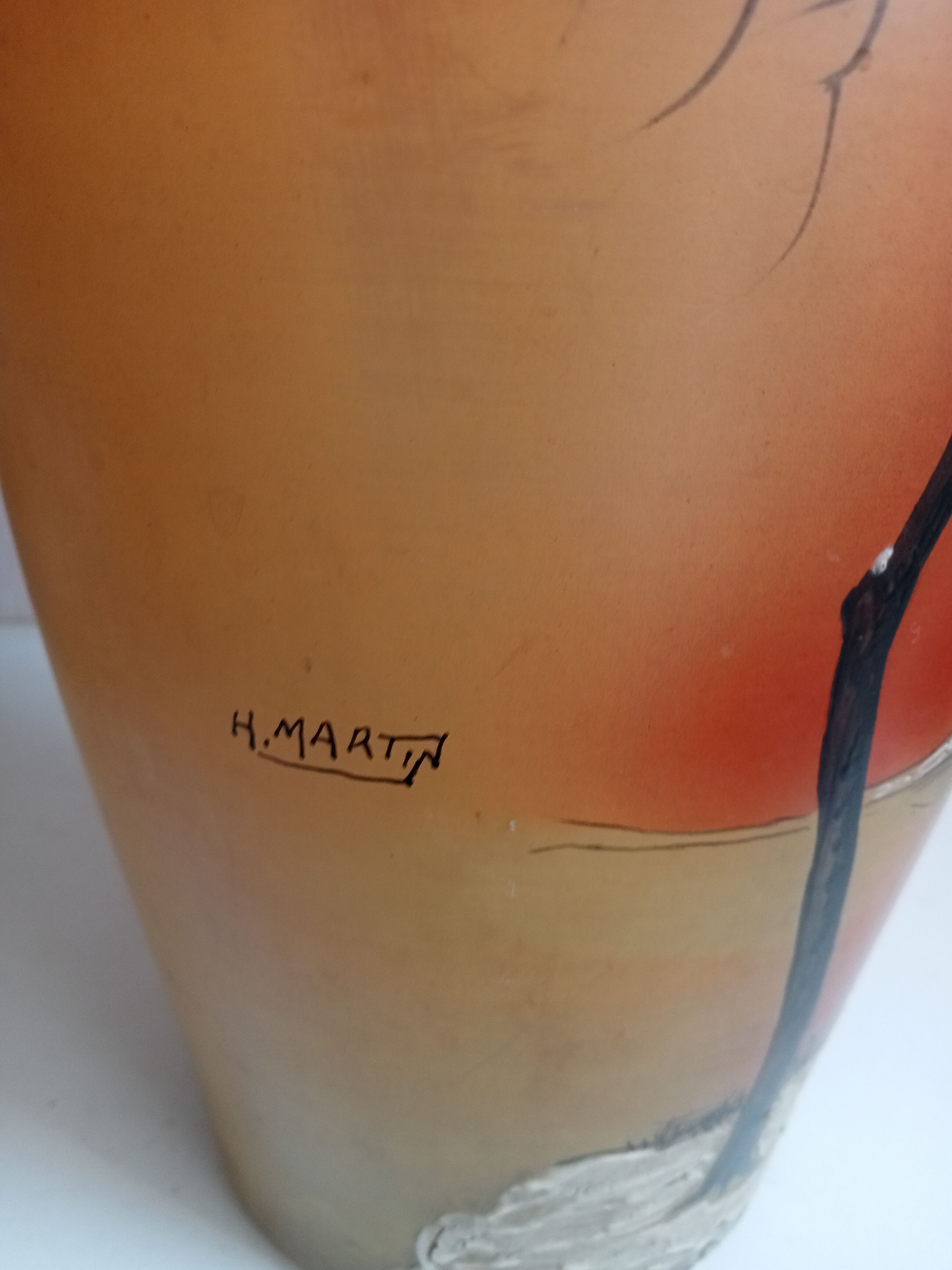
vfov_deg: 63.4
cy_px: 635
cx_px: 476
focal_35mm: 28
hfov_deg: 49.7
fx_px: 1027
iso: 109
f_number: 2.2
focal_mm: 3.46
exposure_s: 1/33.3
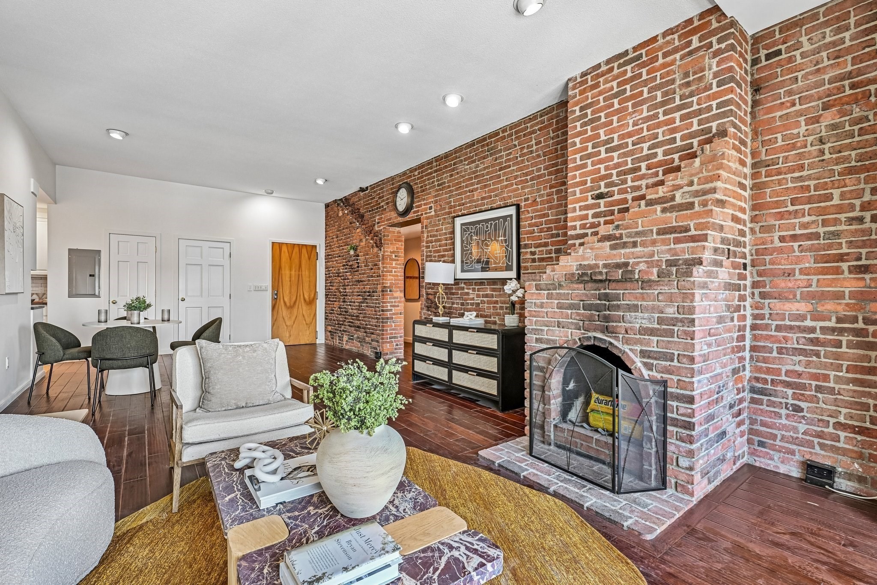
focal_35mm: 16
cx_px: 438
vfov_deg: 73.7
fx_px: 390
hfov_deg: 96.7
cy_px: 292
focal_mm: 16
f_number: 8
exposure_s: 1/8
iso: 400
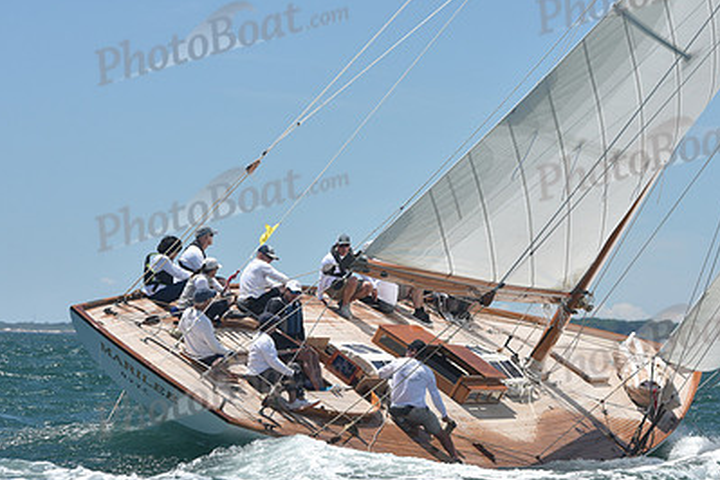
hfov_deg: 10.9
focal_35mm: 189
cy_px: 273
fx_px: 3780
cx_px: 444
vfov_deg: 7.3
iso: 320
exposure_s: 1/800
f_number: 7.1
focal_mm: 130
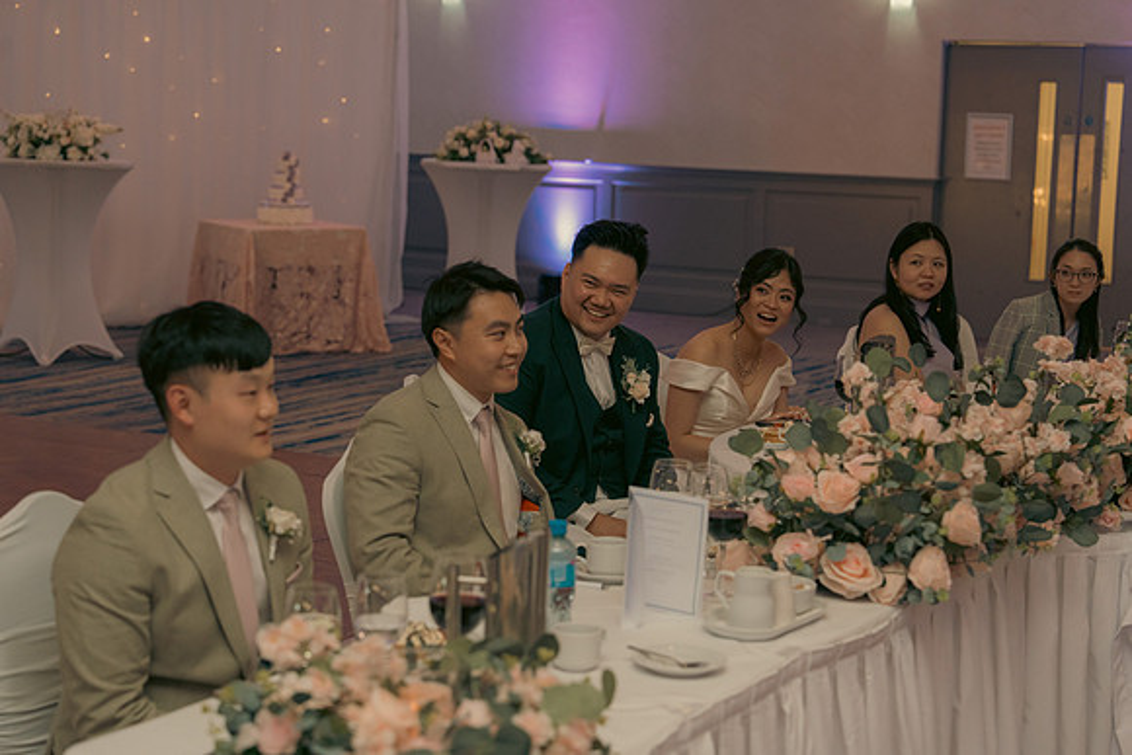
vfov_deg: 19.5
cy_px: 378
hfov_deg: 28.8
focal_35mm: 70
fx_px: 2202
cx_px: 566
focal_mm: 70
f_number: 3.5
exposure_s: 1/160
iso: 2500
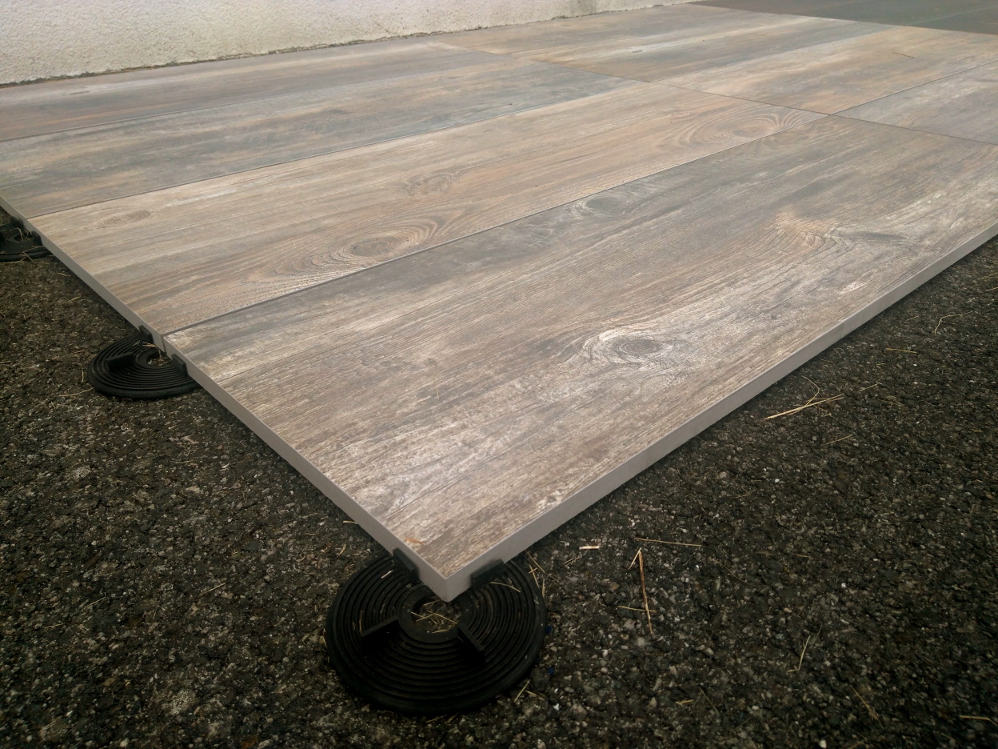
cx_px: 499
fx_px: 605
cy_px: 374
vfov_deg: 63.4
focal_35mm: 21
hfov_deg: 79.0
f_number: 2
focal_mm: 3.59
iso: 100
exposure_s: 1/591
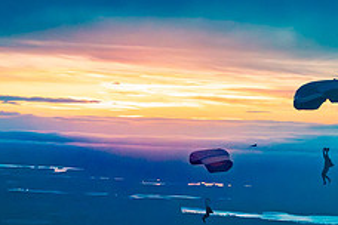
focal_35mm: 104
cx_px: 214
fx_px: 976
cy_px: 150
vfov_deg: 13.1
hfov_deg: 19.6
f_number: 4
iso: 6400
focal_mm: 27
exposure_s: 1/1600
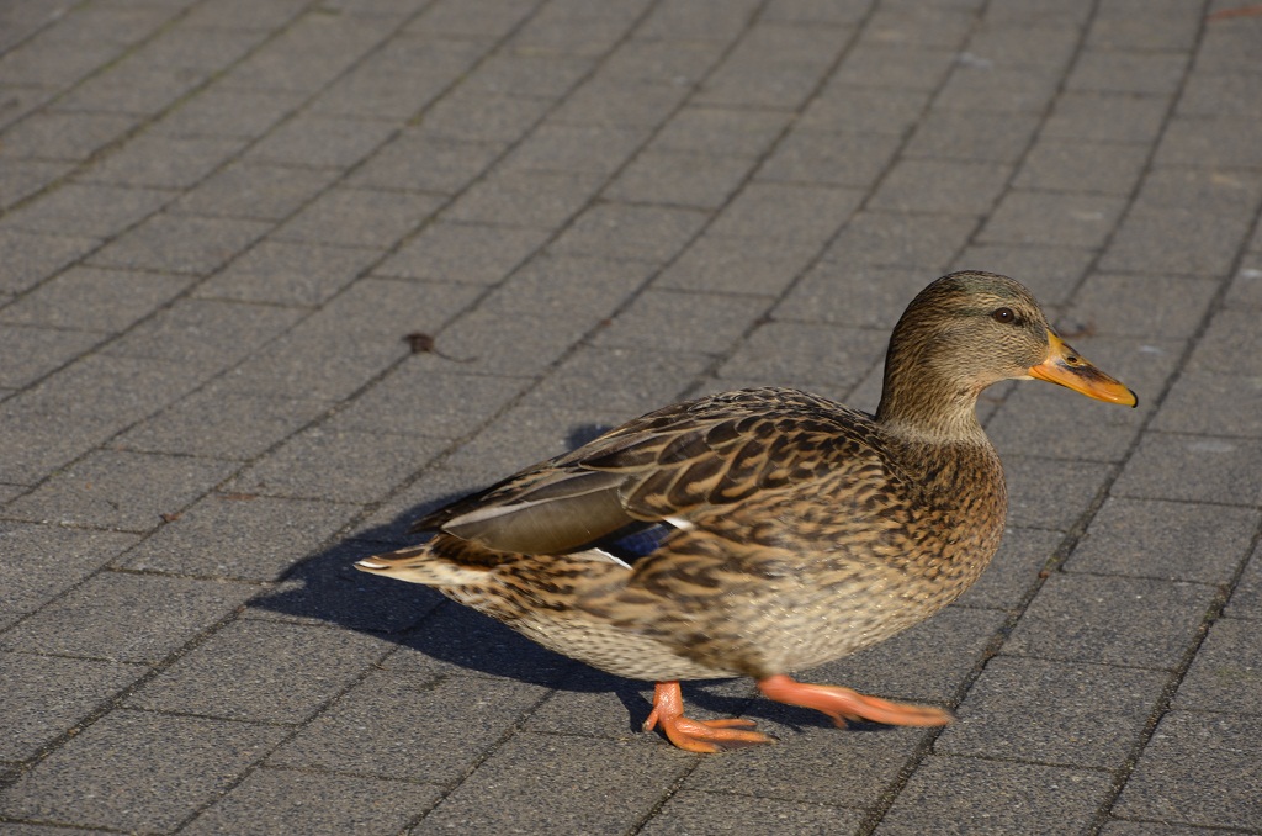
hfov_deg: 13.1
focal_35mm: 158
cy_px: 418
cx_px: 631
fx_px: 5509
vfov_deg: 8.7
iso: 110
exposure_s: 1/250
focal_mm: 105
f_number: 8
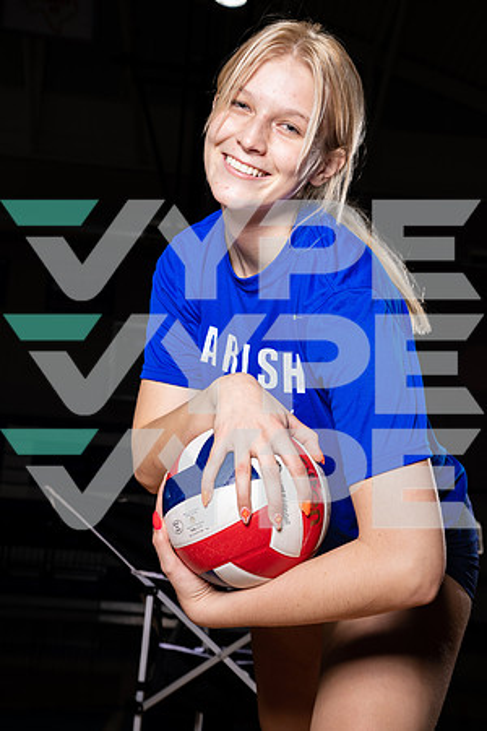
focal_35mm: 56
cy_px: 366
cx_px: 244
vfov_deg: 35.6
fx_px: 1136
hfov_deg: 24.2
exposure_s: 1/250
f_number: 8
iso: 400
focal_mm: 56
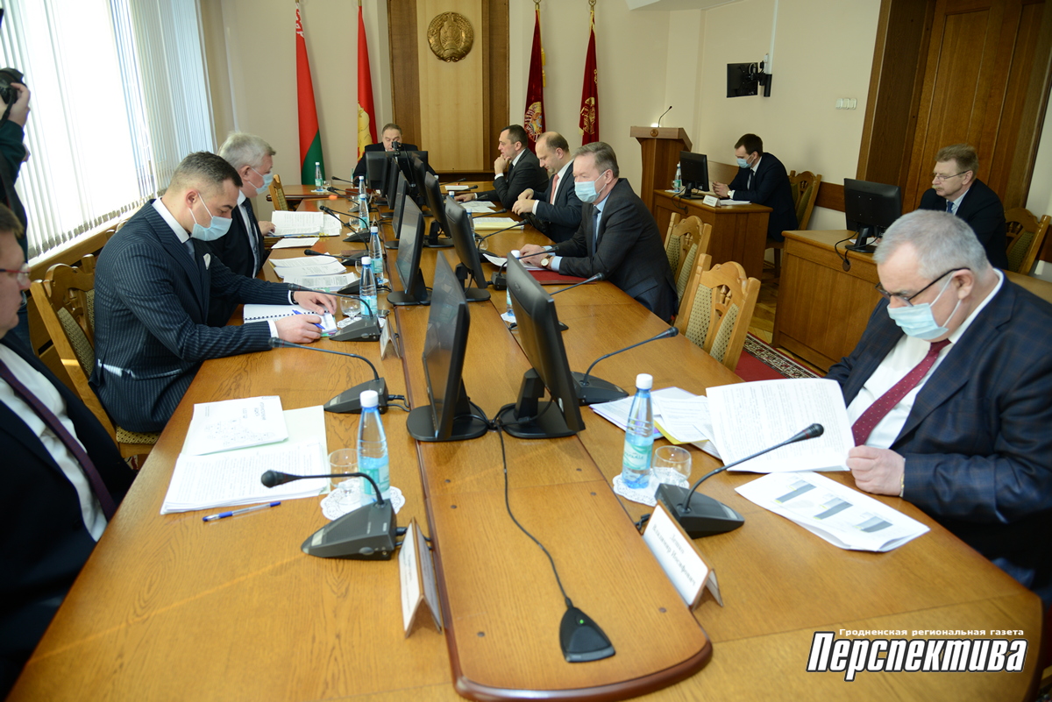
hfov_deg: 73.7
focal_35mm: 24
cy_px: 351
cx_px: 526
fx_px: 702
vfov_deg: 53.2
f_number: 4
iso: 400
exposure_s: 1/125
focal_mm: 24
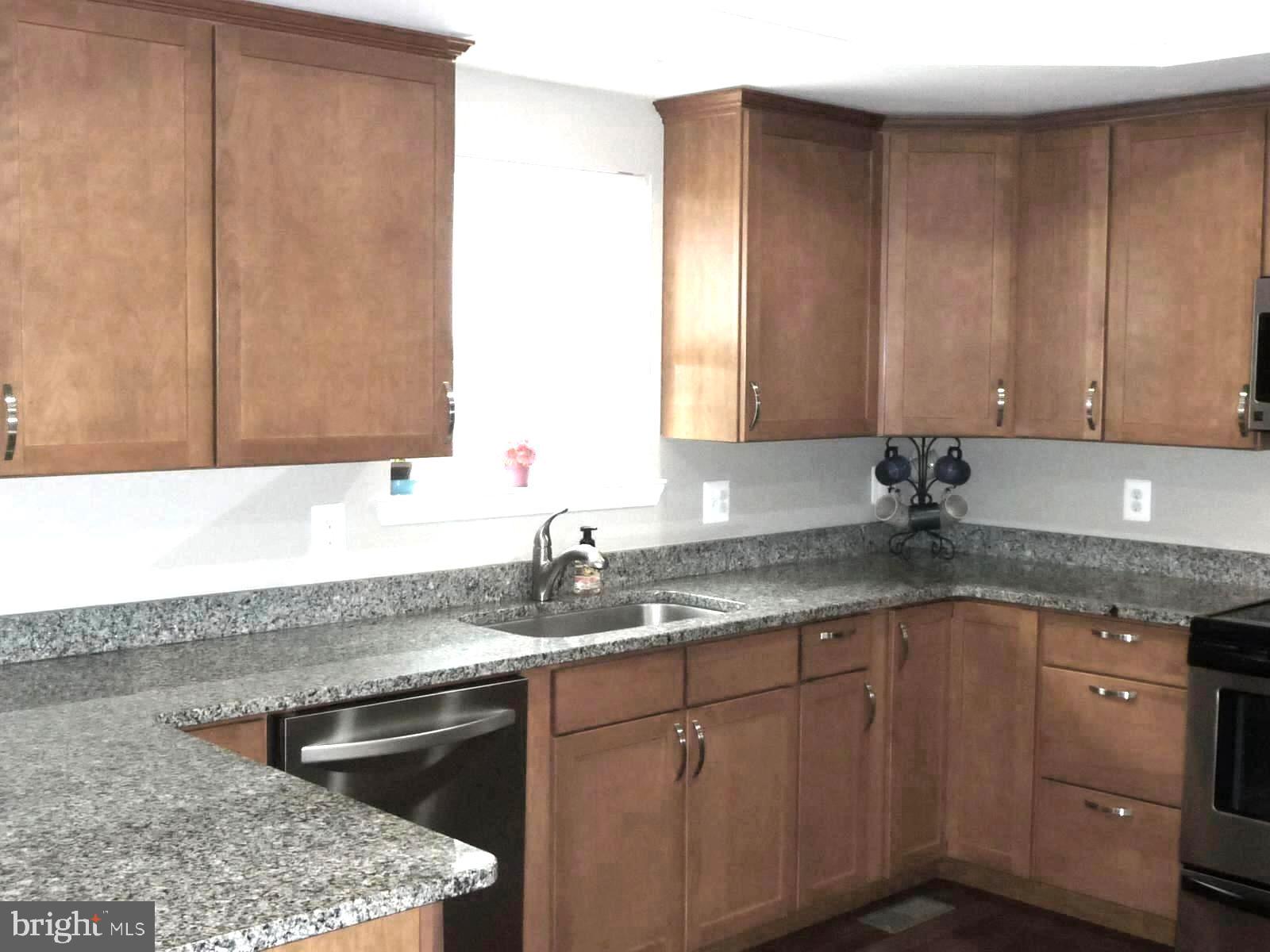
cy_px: 476
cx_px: 635
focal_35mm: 41
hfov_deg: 45.8
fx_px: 1504
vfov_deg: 35.1
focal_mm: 4.7
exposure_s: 1/30
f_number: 3.3
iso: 200
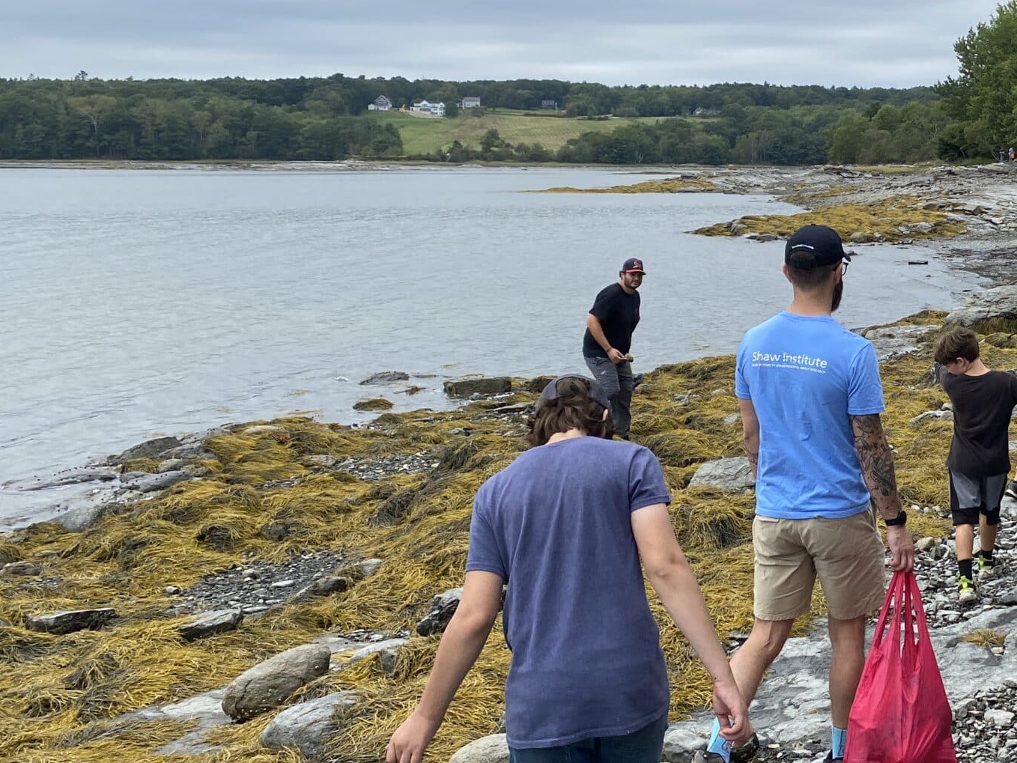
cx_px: 943
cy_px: 298
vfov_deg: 29.6
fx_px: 1440
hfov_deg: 36.2
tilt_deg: -4.2
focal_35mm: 49
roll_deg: +0.1
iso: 32
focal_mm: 4.25
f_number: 1.8
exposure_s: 1/2410
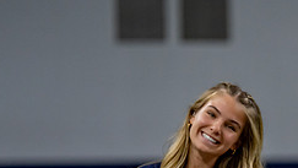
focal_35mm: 393
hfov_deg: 5.5
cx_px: 348
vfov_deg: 3.1
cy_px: 224
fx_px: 3107
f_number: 2.8
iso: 1600
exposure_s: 1/1000
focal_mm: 124
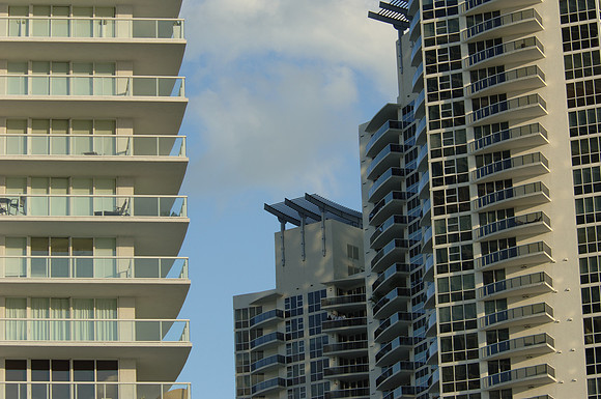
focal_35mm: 128
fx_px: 2126
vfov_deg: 10.7
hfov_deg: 16.1
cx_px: 300
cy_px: 200
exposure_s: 1/180
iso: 100
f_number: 6.7
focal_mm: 85
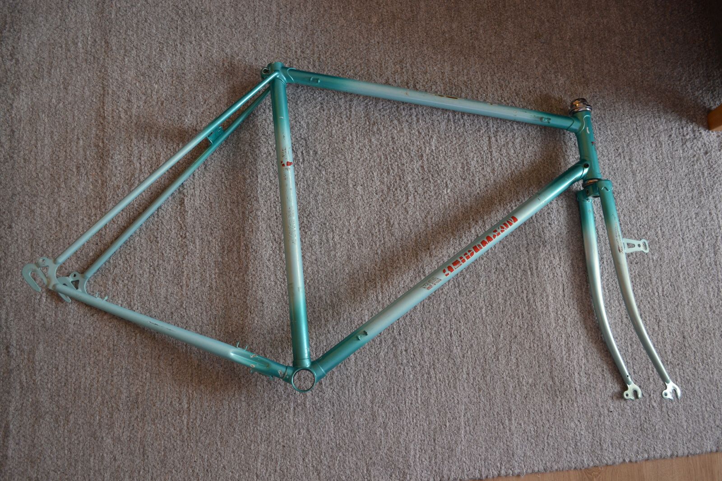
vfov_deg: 43.6
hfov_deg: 61.9
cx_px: 361
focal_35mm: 30
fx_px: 602
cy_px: 240
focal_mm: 20
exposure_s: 1/15
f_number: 3.8
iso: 500
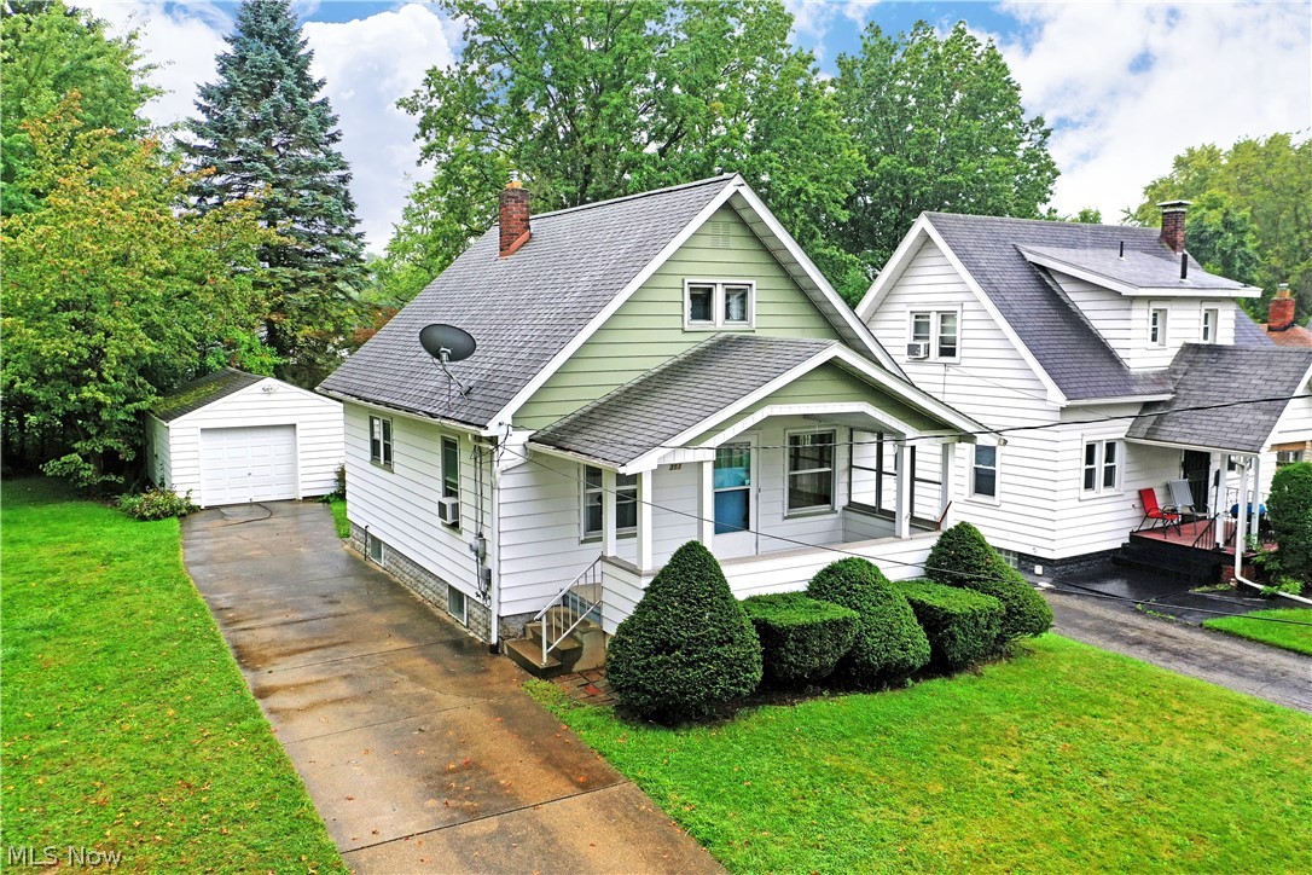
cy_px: 438
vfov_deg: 46.4
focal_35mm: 28
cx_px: 656
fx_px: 1020
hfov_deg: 65.5
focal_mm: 10.26
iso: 100
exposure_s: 1/80
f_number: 4
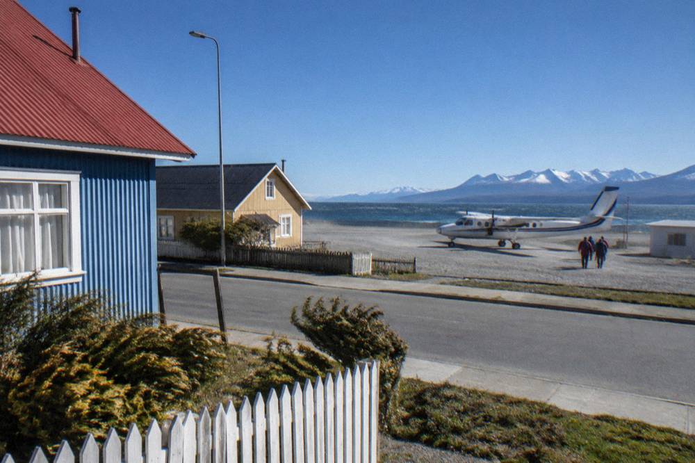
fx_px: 907
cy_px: 232
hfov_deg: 41.9
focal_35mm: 47
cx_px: 348
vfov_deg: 28.6
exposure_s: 1/125
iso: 200
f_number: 9
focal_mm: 47
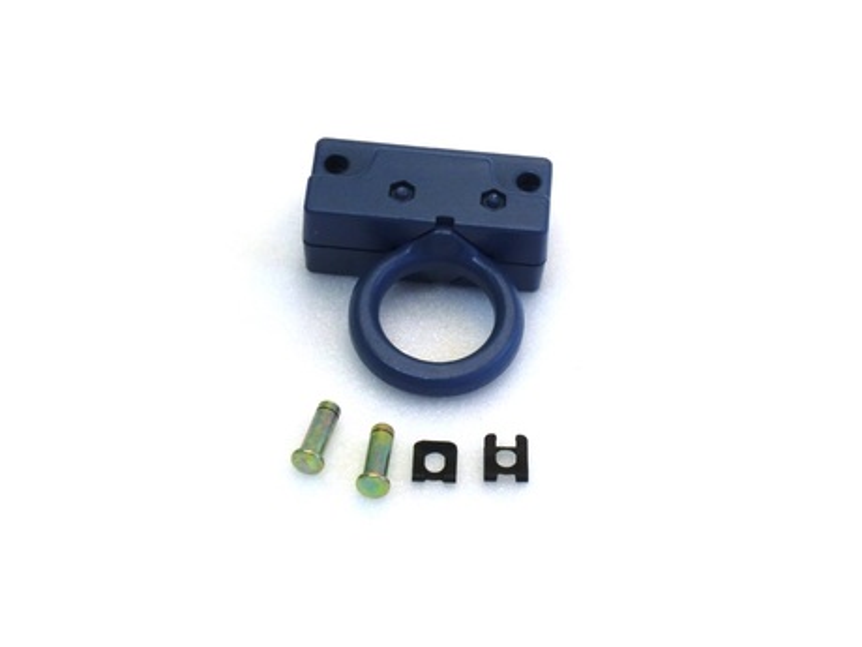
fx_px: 1818
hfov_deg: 26.7
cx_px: 431
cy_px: 324
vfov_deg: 20.2
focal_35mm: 73
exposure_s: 1/80
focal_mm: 13.02
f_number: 4.7
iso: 200
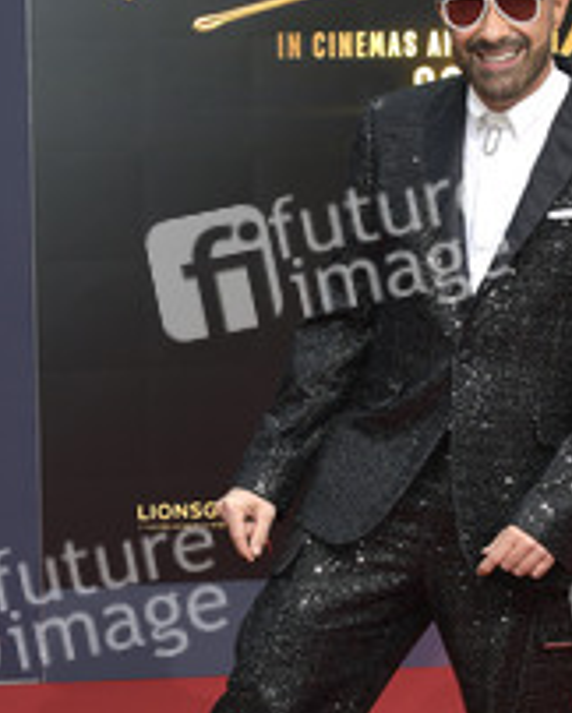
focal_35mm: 130
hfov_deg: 11.9
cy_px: 434
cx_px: 431
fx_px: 2747
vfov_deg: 14.8
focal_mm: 70
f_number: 8
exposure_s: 1/250
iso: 400
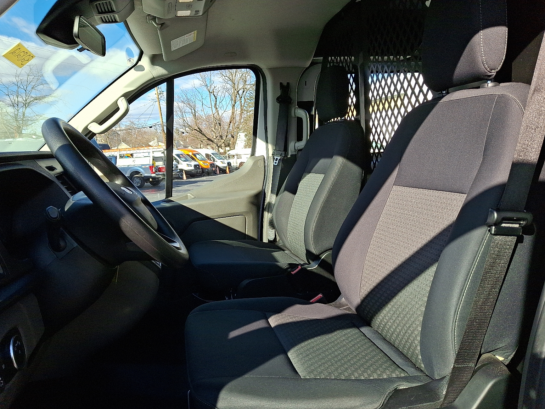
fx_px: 409
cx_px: 263
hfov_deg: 67.3
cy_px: 211
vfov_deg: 53.1
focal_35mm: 26
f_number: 1.8
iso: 25
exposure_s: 1/588
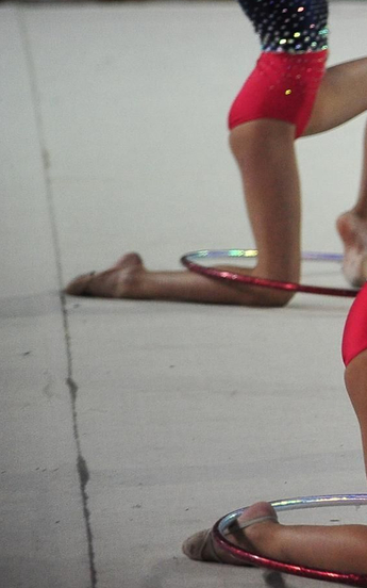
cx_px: 849
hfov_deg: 3.5
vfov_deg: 5.7
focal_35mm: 369
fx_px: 5905
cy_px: 24
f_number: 2.8
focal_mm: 125
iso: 3200
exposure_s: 1/1600
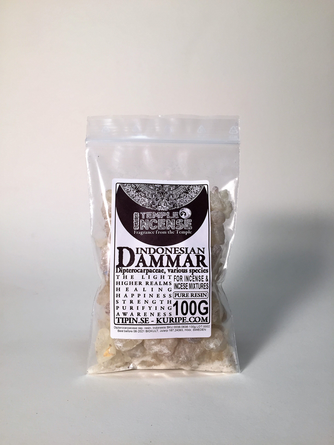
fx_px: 373
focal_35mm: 29
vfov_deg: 61.7
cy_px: 222
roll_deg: -0.3
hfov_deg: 48.2
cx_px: 167
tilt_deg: -7.6
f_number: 2.2
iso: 32
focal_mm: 4.15
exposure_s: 1/100
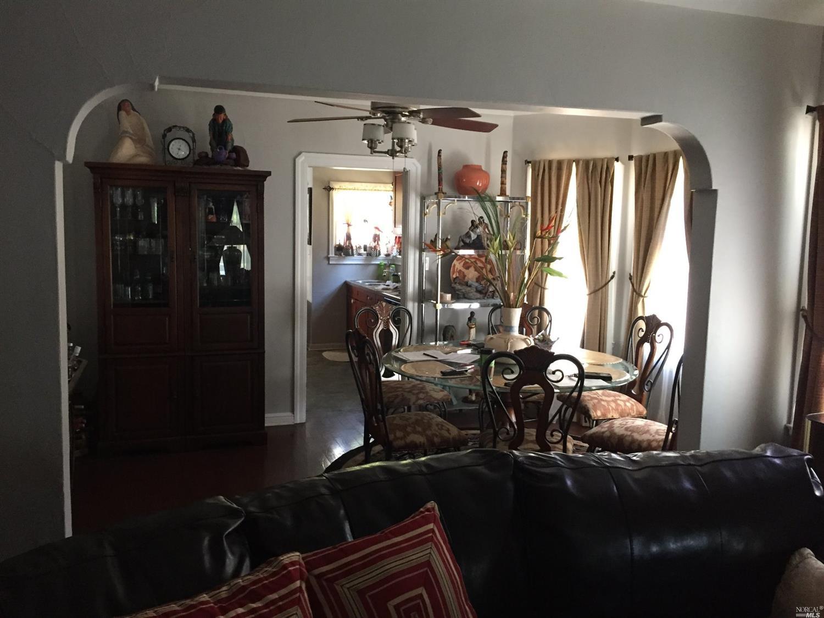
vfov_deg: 48.2
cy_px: 309
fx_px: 690
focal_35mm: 29
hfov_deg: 61.7
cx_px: 412
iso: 250
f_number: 2.2
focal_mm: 4.15
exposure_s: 1/30
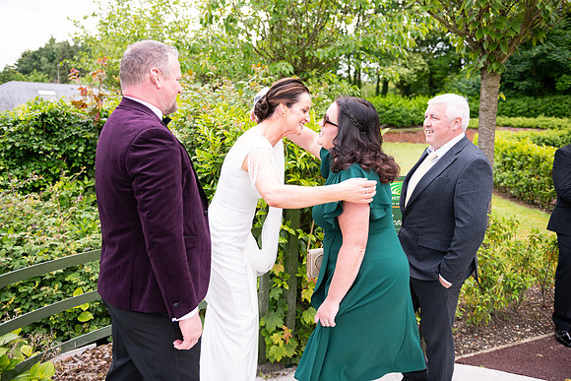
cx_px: 286
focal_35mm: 34
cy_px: 190
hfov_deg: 55.8
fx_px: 539
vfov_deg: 38.9
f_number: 3.5
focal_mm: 34
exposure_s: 1/1000
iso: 250
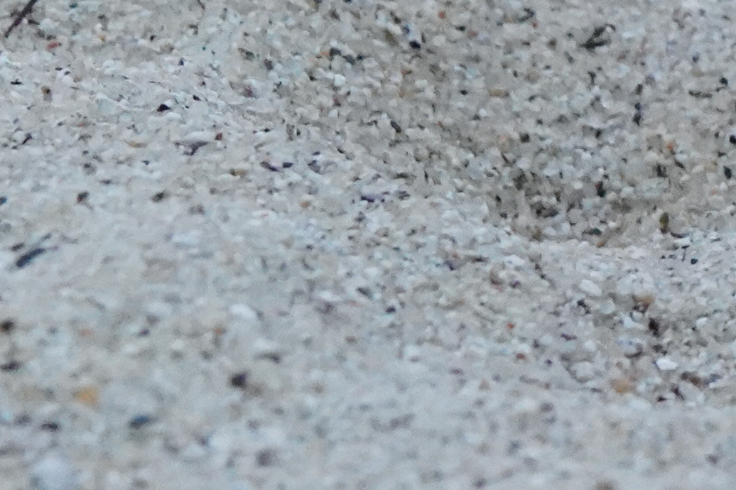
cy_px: -577
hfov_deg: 1.7
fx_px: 24215
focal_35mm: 1185
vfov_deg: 1.2
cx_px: 1737
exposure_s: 1/50
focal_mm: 204.5
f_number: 9
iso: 12800
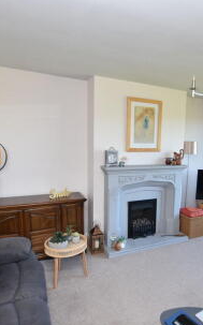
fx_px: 213
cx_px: 150
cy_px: 166
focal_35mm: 24
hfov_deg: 49.1
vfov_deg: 74.8
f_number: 4
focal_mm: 10
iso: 200
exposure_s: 1/60
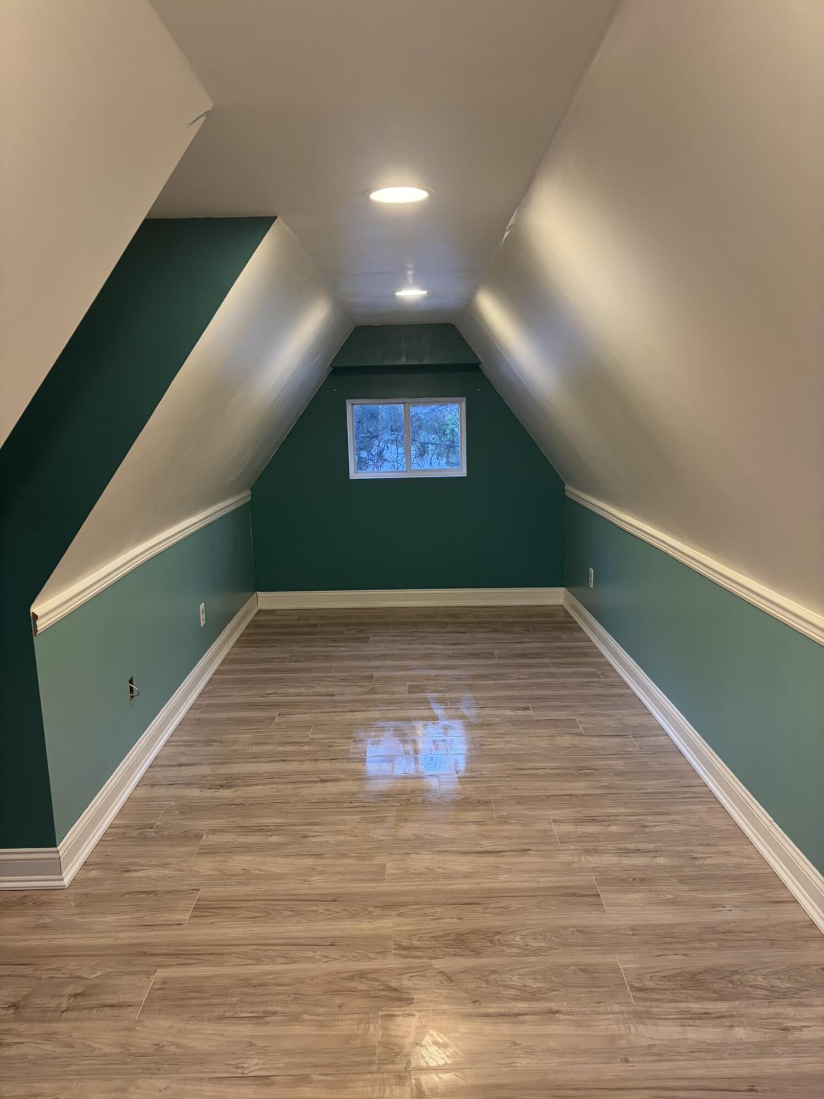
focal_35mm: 26
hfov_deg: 53.1
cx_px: 412
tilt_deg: -10.2
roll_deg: +0.7
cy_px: 550
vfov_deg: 67.3
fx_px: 825
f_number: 1.6
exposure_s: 1/60
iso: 200
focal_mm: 5.96
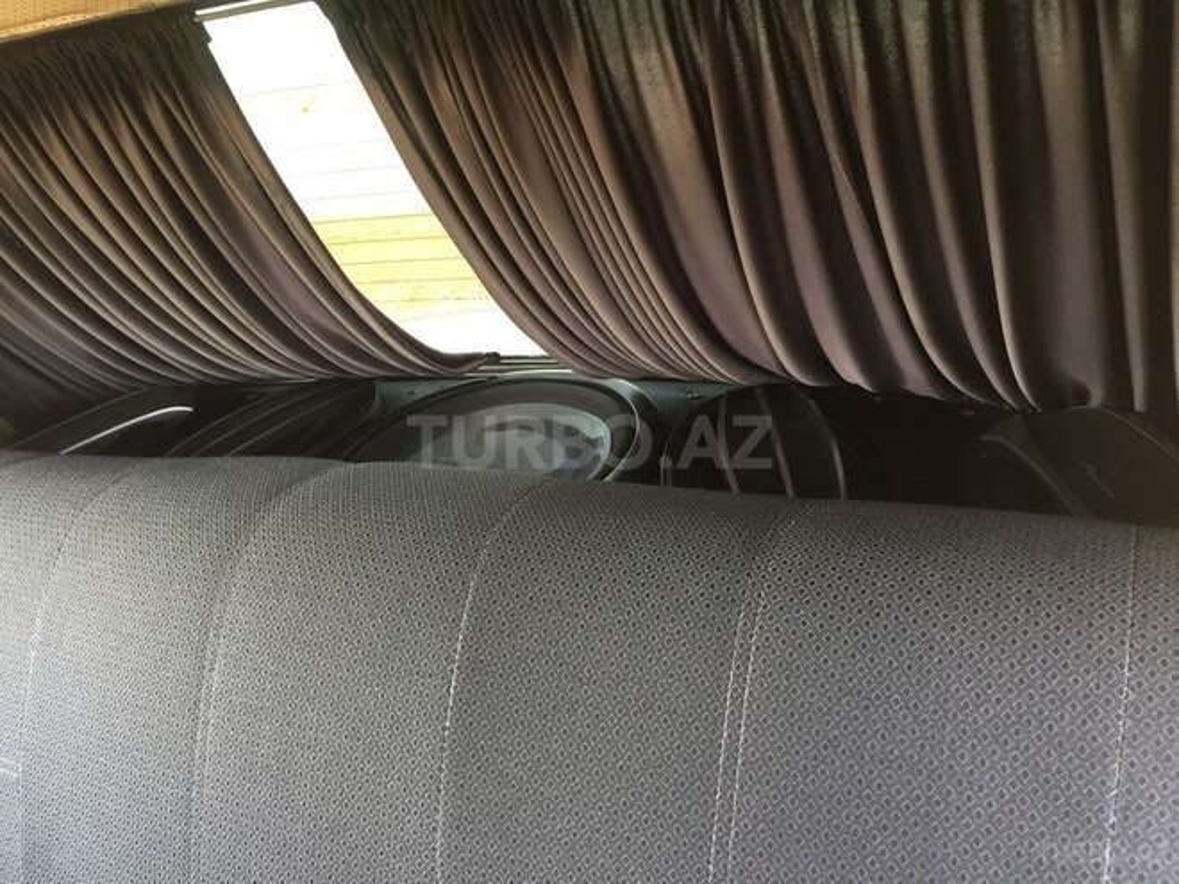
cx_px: 590
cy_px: 442
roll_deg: +9.5
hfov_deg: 61.7
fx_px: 988
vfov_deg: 48.2
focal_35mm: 29
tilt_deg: -24.6
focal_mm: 4.15
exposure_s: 1/33
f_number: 2.2
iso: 40
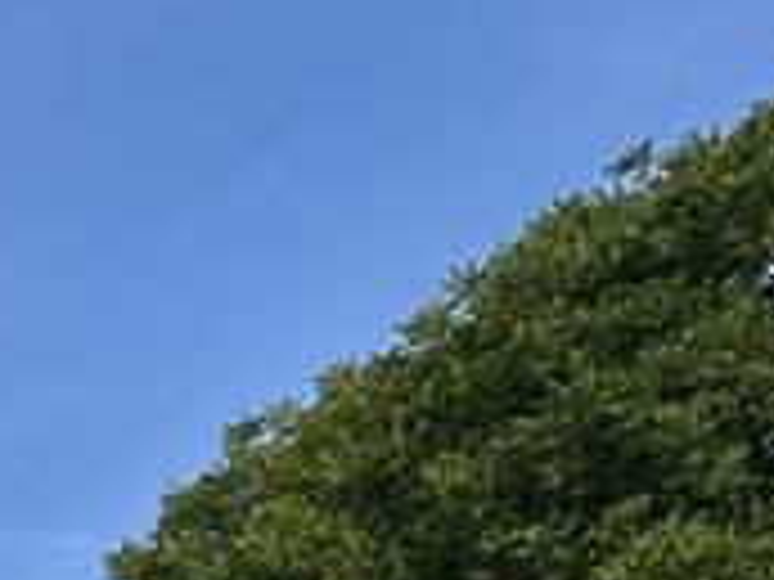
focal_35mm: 143
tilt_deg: +10.7
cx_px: -1354
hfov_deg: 10.7
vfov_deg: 9.1
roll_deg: -0.4
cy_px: 1502
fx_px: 3197
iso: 80
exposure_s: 1/4545
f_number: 1.78
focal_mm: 6.86
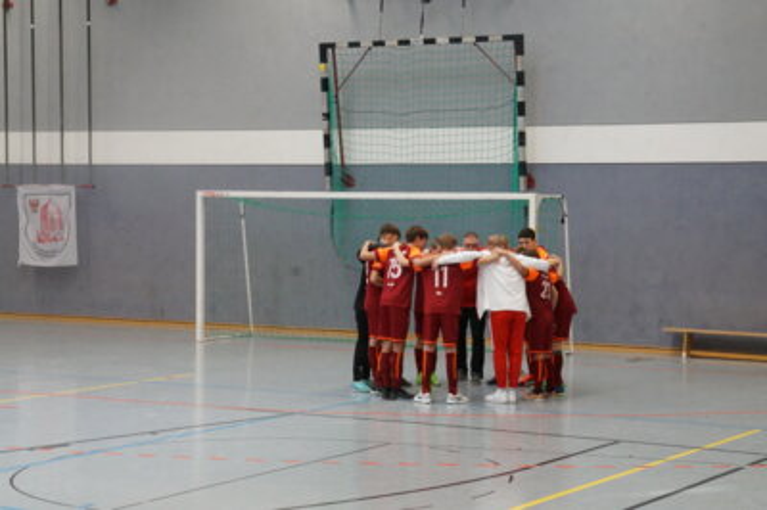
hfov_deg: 24.6
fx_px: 1756
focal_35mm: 82
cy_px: 255
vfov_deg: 16.5
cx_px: 384
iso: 3200
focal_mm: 55
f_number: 13
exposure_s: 1/50
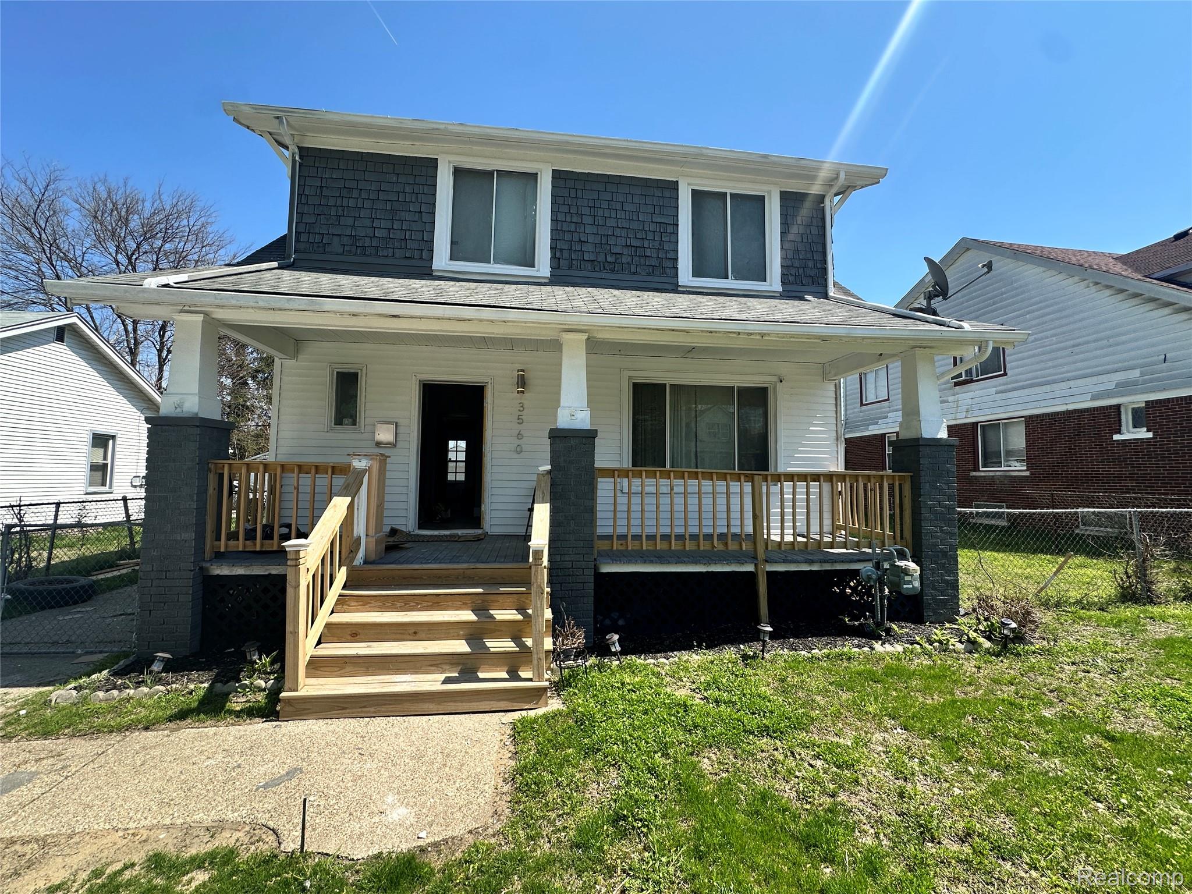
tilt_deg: +7.3
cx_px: 596
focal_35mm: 14
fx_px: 482
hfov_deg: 102.1
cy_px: 447
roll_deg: +0.9
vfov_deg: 85.7
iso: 50
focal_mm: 2.22
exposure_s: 1/861
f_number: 2.2
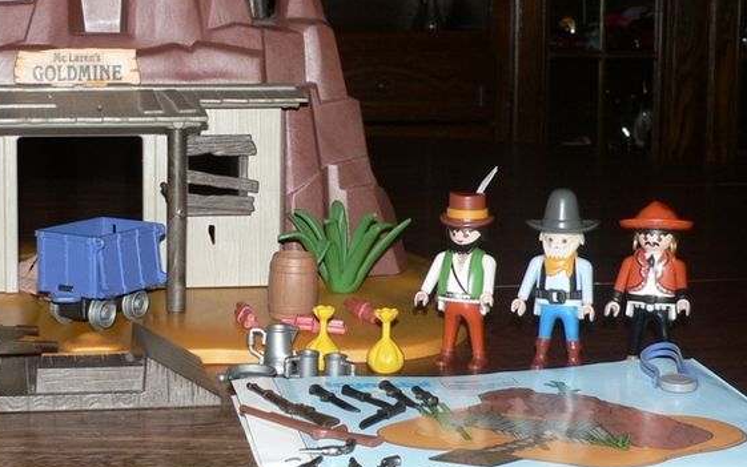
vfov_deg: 19.2
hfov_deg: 29.9
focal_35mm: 68
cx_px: 242
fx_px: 1385
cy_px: 217
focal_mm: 6
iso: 100
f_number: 2.8
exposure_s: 1/60
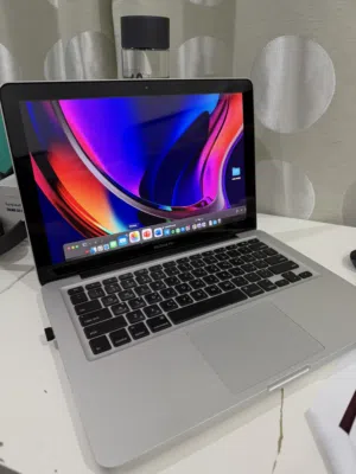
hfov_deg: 56.8
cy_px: 237
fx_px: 329
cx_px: 178
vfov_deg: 71.6
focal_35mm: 24
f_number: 1.78
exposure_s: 1/50
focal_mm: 6.76
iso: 200
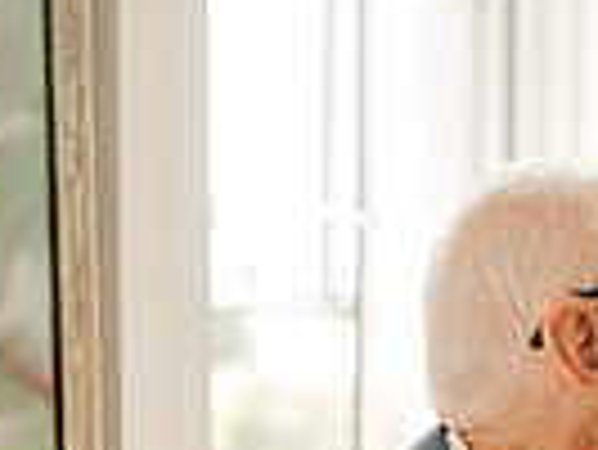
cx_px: 805
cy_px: 632
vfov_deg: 9.9
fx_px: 2542
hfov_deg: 12.9
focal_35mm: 147
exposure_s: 1/200
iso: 200
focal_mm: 35
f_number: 2.2
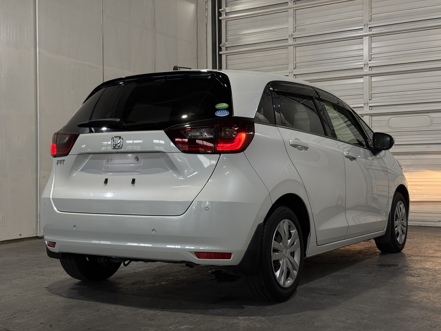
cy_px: 166
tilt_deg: +0.7
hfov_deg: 39.7
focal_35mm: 48
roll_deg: +0.2
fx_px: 612
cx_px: 220
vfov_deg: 30.3
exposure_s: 1/120
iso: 50
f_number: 1.78
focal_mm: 6.76
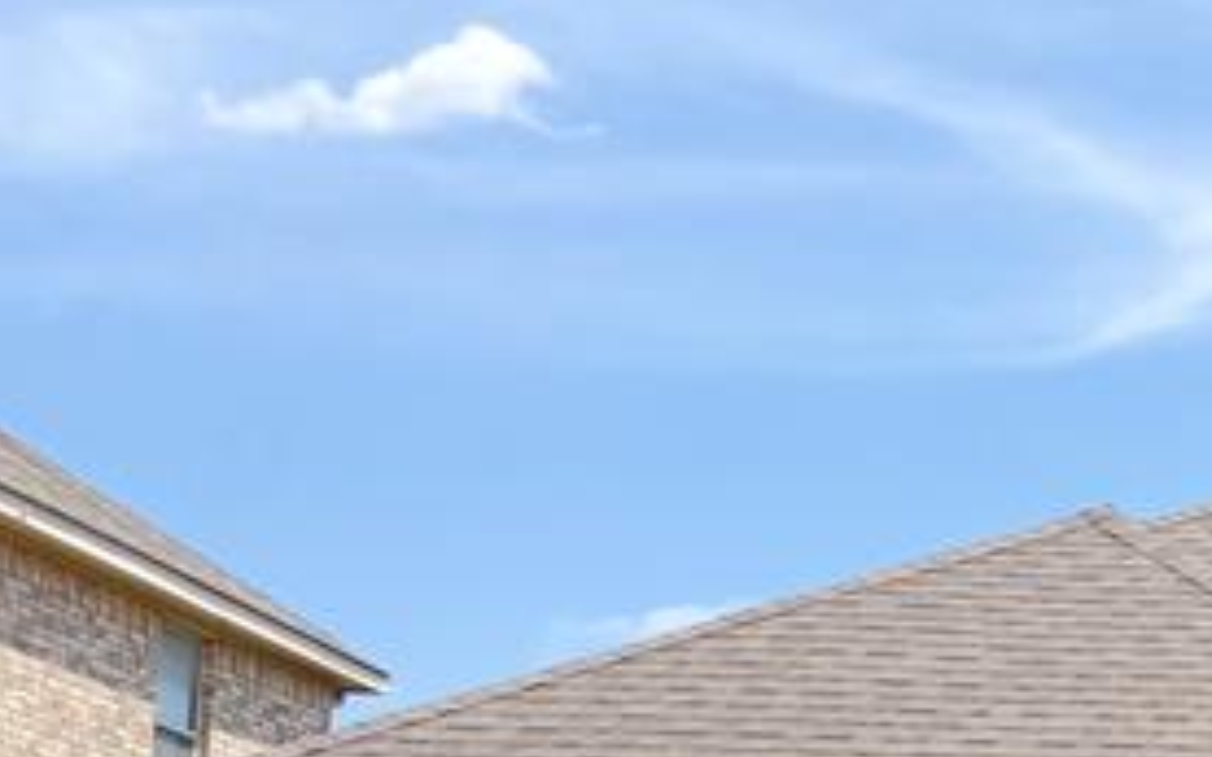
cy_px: 954
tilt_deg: +5.6
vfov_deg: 13.5
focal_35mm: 94
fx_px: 3104
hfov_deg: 18.8
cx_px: 1951
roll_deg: -1.1
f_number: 1.78
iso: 100
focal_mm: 6.76
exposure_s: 1/567
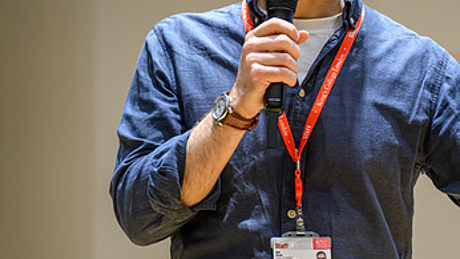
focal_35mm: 270
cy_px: 13
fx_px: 3295
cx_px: 367
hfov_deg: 8.0
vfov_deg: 4.5
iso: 1100
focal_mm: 150
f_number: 2.8
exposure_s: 1/320
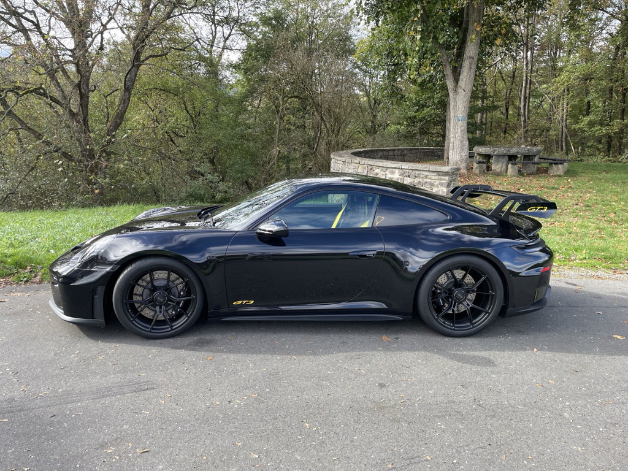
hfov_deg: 67.3
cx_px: 314
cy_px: 236
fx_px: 472
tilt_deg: -12.0
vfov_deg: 53.1
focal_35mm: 26
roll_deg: +0.4
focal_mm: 4.2
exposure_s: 1/410
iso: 32
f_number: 1.6
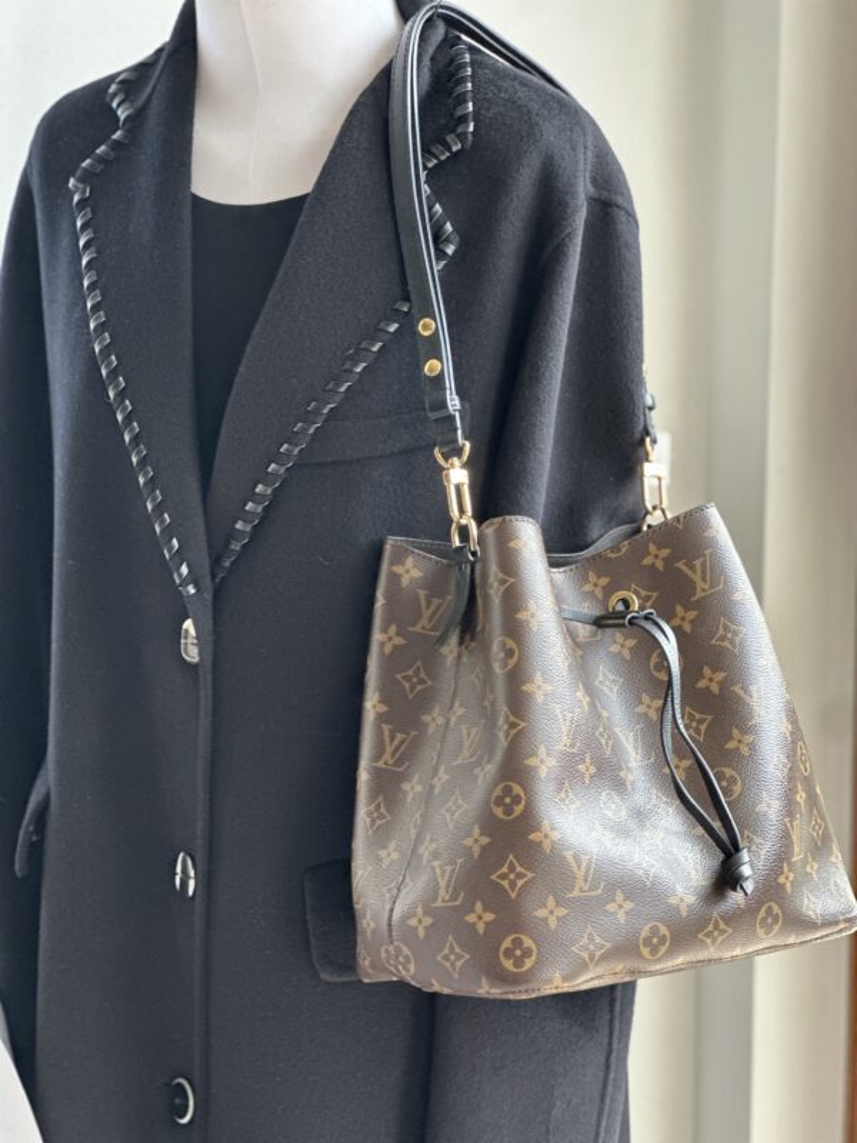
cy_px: 572
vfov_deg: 25.3
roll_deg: -0.3
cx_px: 428
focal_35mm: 77
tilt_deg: -11.2
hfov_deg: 19.1
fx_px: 2542
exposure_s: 1/121
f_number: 2.8
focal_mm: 9
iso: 250
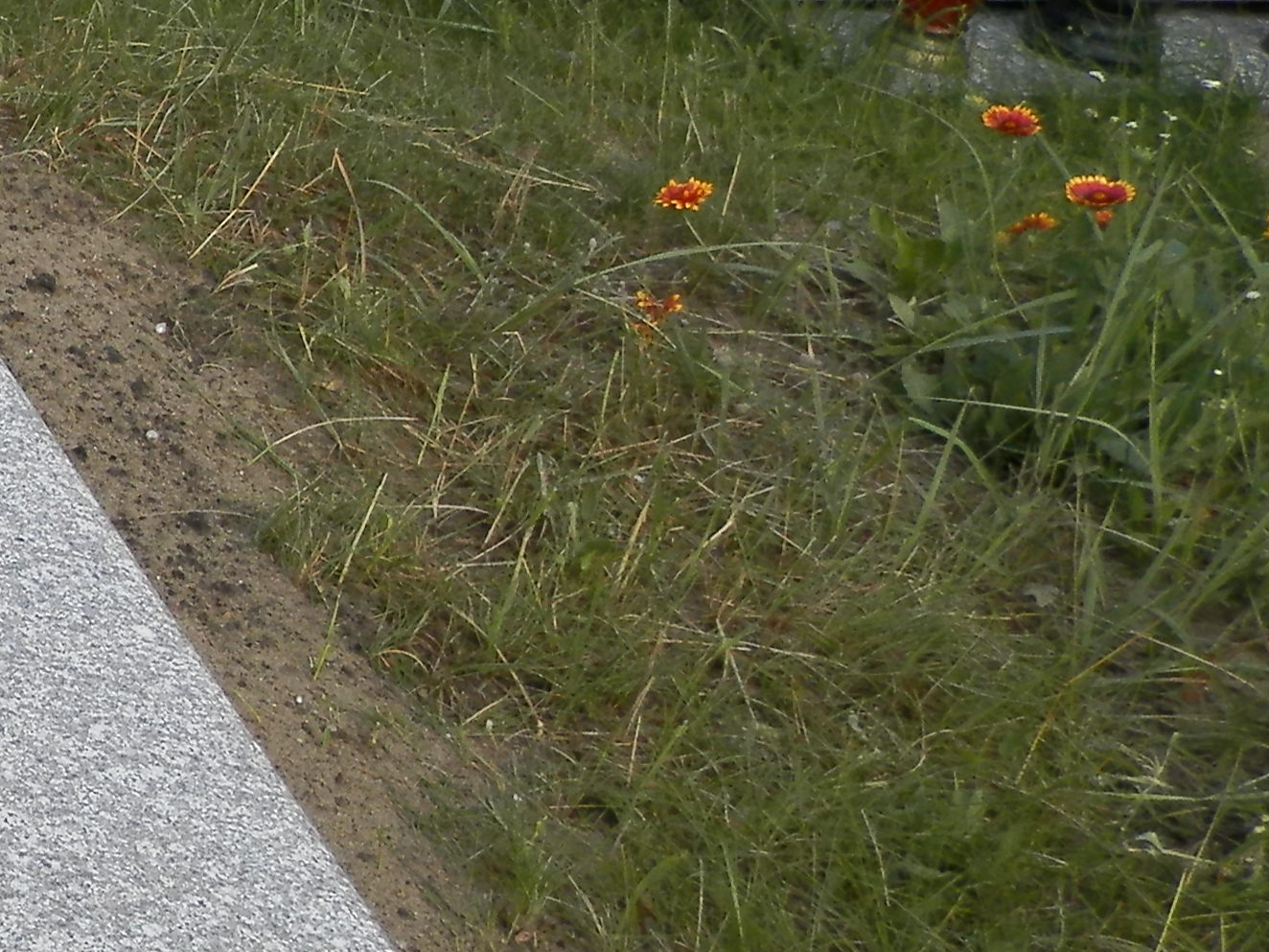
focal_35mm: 87
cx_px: -675
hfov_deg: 19.4
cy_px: 497
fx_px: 3189
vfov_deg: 17.0
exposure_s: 1/320
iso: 80
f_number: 3.1
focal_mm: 4.5
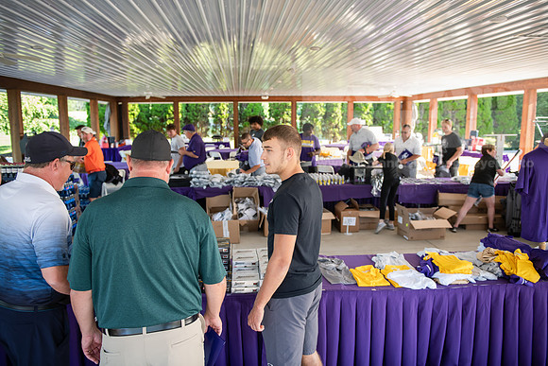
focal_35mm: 28
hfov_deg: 65.5
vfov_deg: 46.4
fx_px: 426
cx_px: 274
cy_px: 183
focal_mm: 28
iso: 400
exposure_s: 1/200
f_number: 3.2
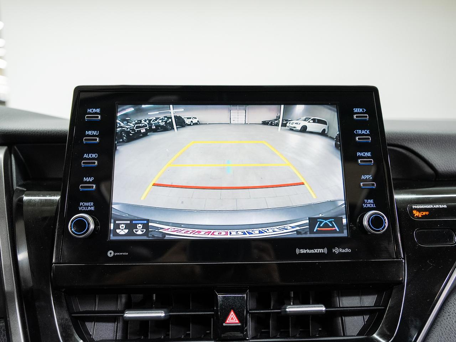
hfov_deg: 67.4
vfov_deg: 53.1
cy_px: 171
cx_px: 228
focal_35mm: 26
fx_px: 342
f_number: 4
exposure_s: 1/30
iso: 800
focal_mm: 24
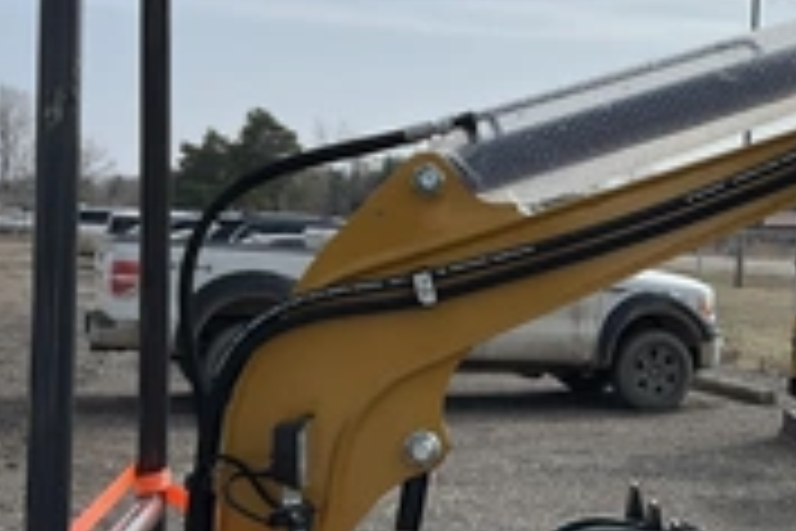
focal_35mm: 68
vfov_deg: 19.9
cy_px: 369
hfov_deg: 28.6
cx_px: 702
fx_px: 1503
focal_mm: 3
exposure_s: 1/3534
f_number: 1.8
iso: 25
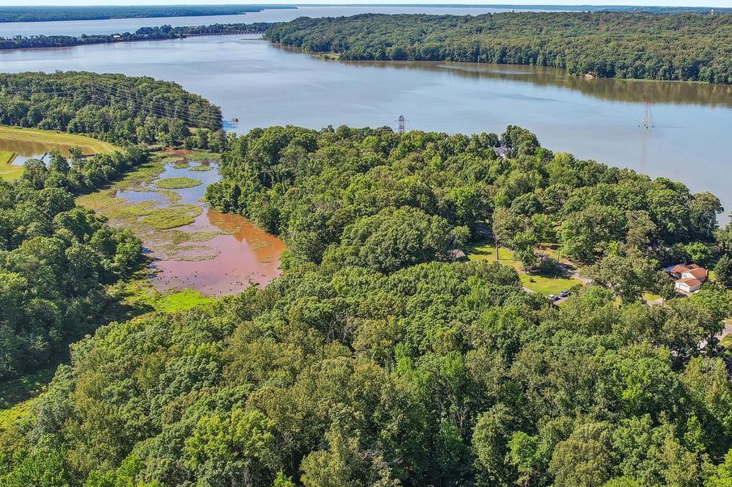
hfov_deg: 53.8
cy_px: 256
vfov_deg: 37.8
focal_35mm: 35
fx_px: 711
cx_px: 463
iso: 100
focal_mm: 8.4
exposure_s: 1/800
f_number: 2.8
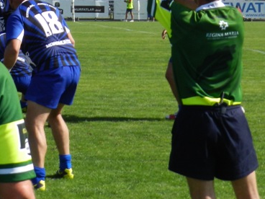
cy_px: -61
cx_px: -30
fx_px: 1278
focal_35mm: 167
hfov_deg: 11.7
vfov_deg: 8.8
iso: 160
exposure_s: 1/800
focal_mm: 10.7
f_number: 4.6
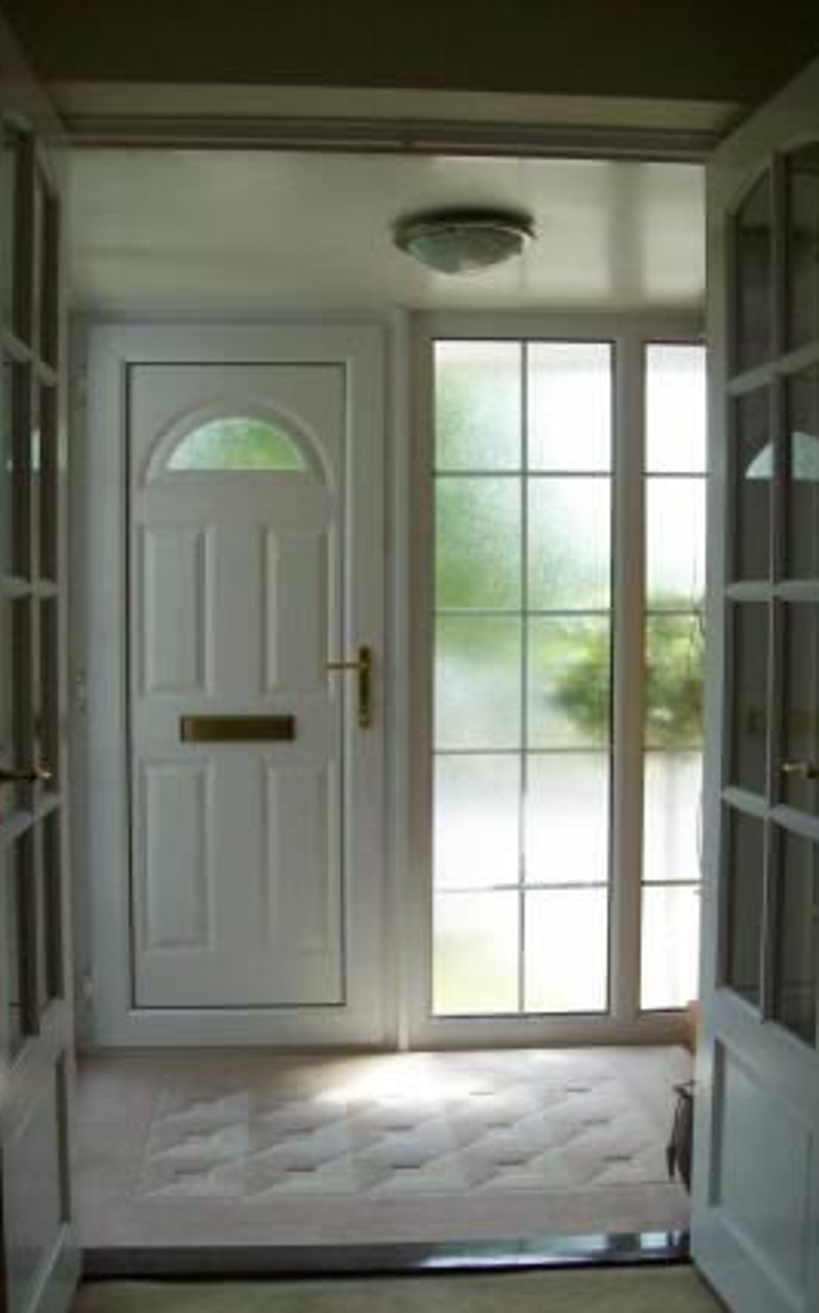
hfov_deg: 32.7
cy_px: 664
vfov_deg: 50.4
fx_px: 1395
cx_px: 408
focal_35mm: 39
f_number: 2.7
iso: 80
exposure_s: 1/295
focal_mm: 6
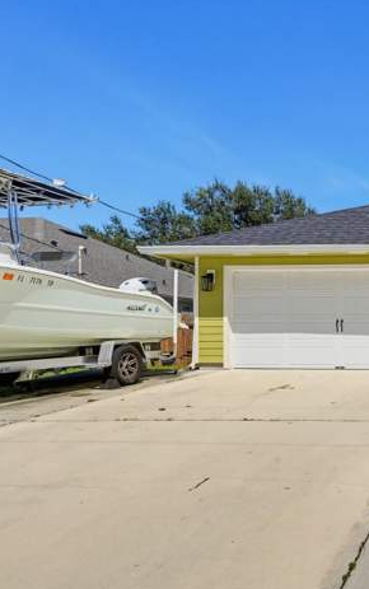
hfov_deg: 32.7
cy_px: 317
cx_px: 466
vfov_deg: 62.8
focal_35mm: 30
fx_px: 482
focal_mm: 17
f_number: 8
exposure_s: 1/2000
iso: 800
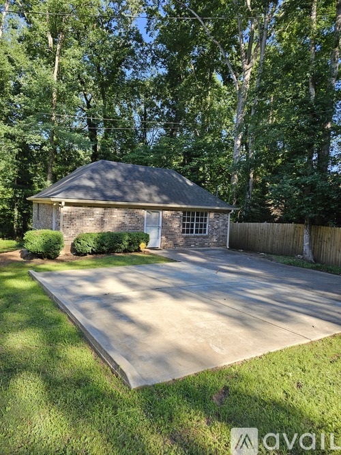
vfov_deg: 73.9
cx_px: 170
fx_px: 302
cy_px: 228
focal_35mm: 23
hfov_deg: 58.9
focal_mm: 6.3
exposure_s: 1/180
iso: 12
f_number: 1.7
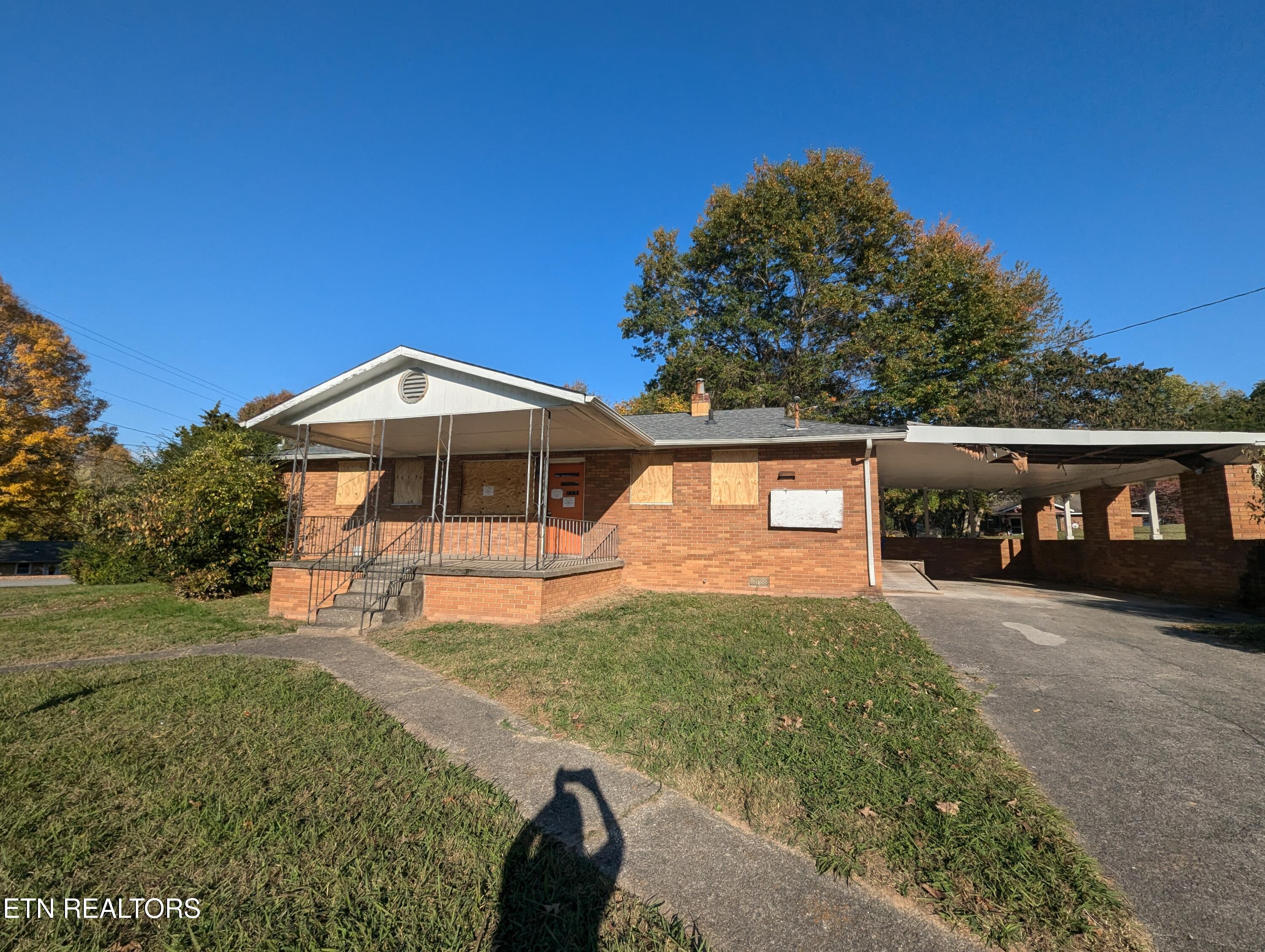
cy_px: 476
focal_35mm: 13
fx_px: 476
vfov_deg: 90.0
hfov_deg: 106.1
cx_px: 632
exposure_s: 1/2146
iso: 42
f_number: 2.2
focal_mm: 1.95
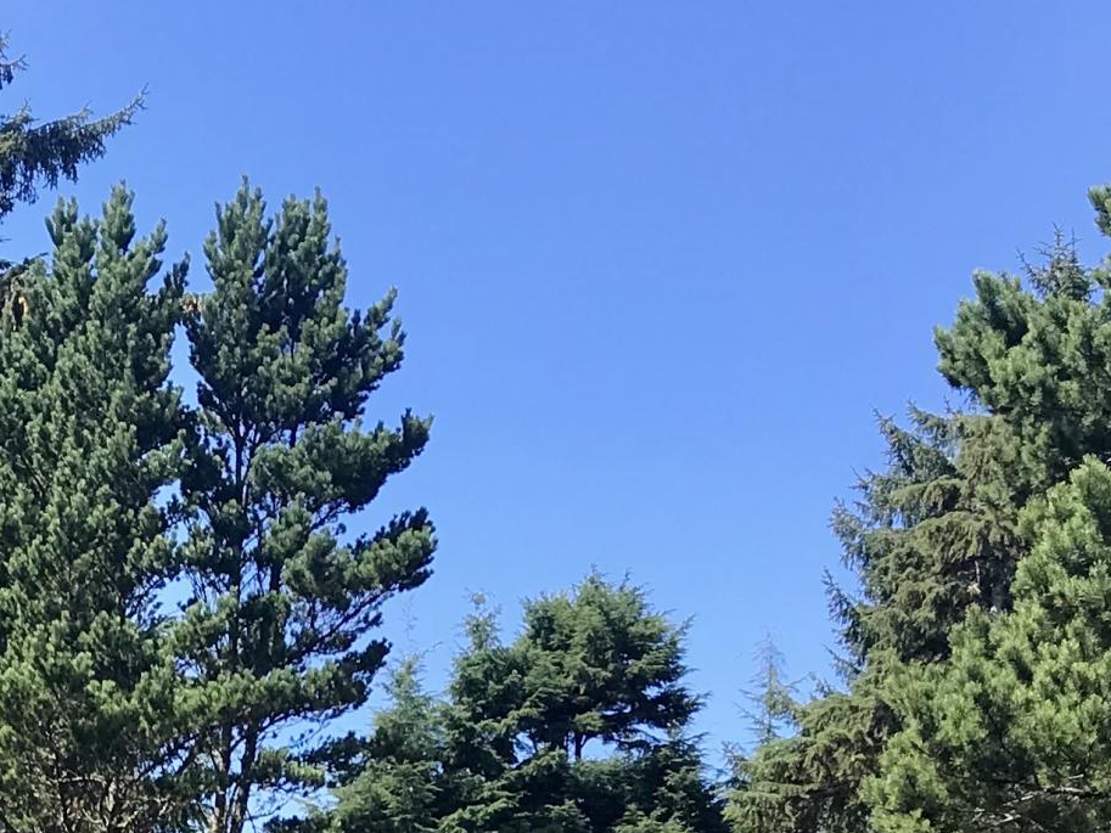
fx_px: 2953
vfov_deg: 14.7
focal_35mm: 92
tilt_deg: +2.6
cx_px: 173
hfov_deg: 21.0
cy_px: 1338
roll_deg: -2.4
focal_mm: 3.99
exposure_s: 1/912
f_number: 1.8
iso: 20
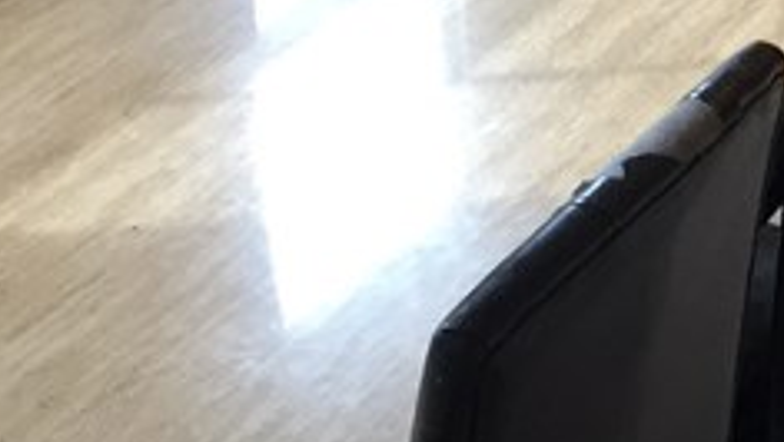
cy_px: -336
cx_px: 1169
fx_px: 2849
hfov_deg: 14.6
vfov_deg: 8.5
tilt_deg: -16.0
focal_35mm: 137
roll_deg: -0.1
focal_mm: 4.15
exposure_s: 1/30
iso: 40
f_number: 2.2
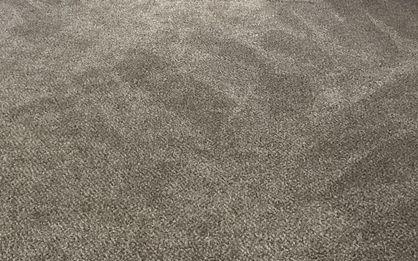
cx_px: 199
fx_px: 888
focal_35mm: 78
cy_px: -129
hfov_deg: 26.5
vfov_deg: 15.5
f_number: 1.8
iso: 125
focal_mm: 3
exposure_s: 1/60
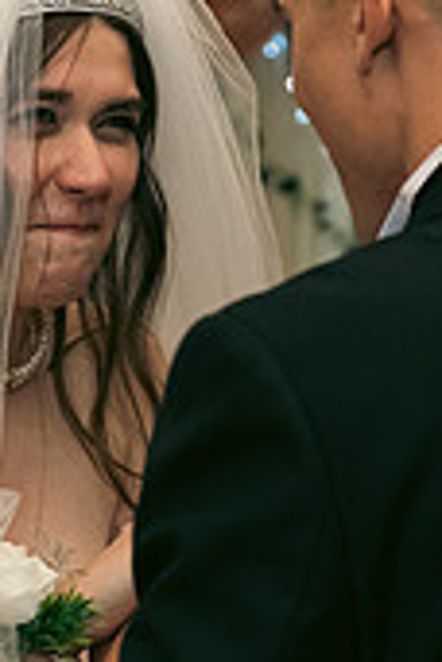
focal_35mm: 136
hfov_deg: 10.0
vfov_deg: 15.1
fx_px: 2504
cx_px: 380
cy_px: 377
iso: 800
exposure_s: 1/160
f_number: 3.5
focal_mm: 40
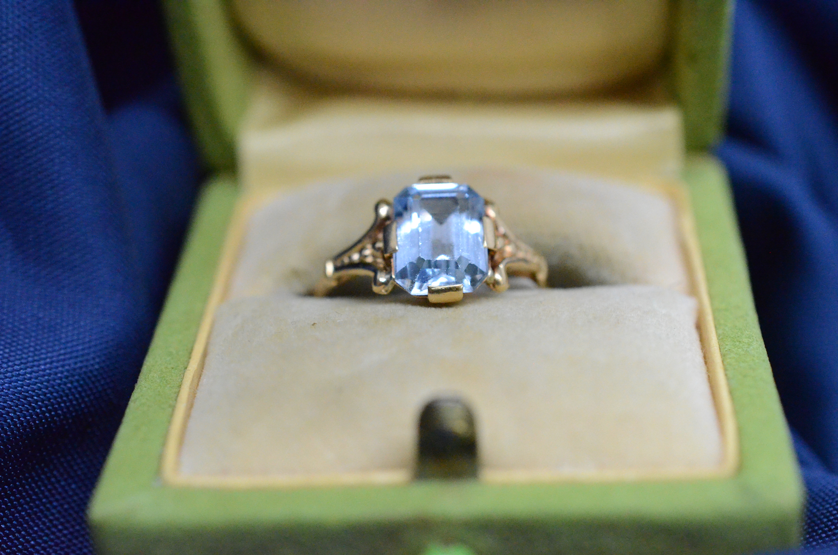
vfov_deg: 22.5
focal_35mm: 60
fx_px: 1394
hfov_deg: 33.5
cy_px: 278
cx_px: 419
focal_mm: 40
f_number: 6.3
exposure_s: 1/2500
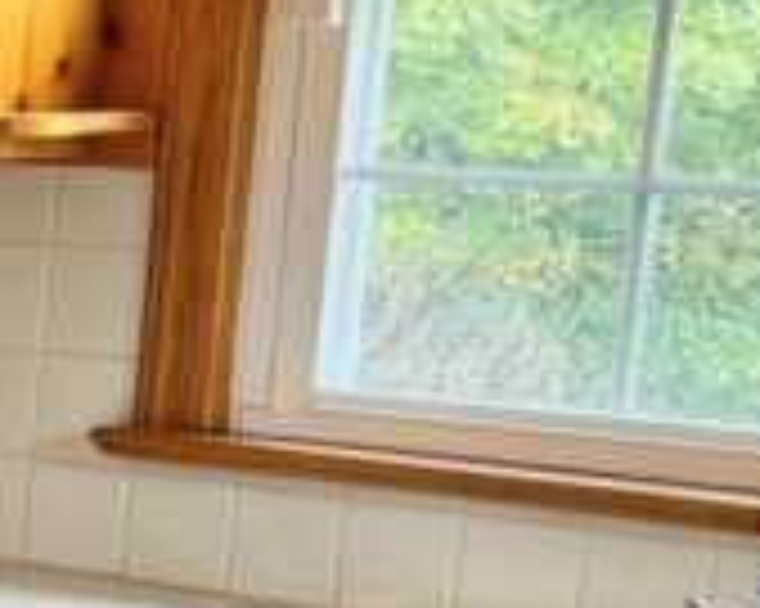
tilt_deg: -11.1
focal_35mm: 142
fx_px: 3192
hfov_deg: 11.0
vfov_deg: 10.8
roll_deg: -0.2
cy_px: 626
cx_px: -1187
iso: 400
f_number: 1.78
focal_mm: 6.76
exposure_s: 1/120
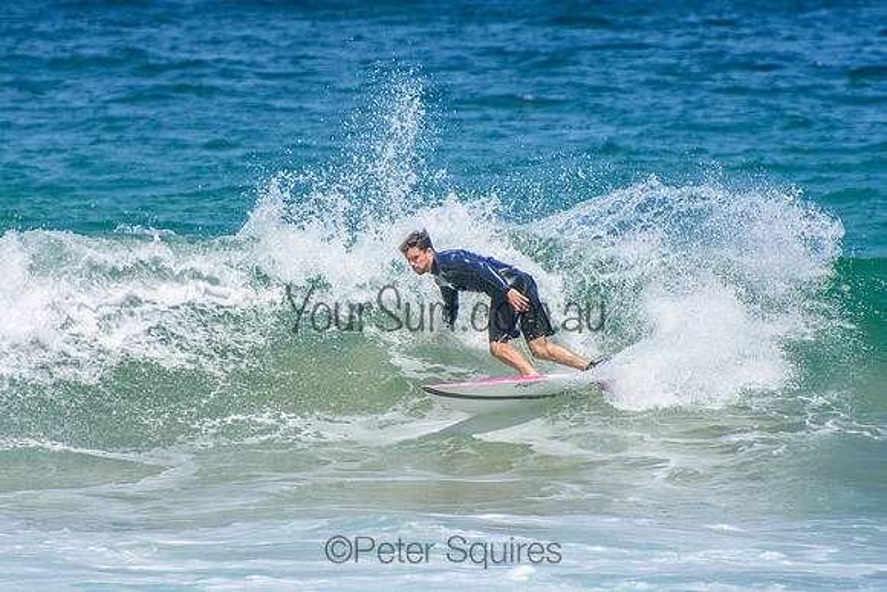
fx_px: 14786
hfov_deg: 3.4
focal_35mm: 600
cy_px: 296
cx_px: 444
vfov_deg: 2.3
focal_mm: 400
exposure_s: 1/2000
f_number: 5.6
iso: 320
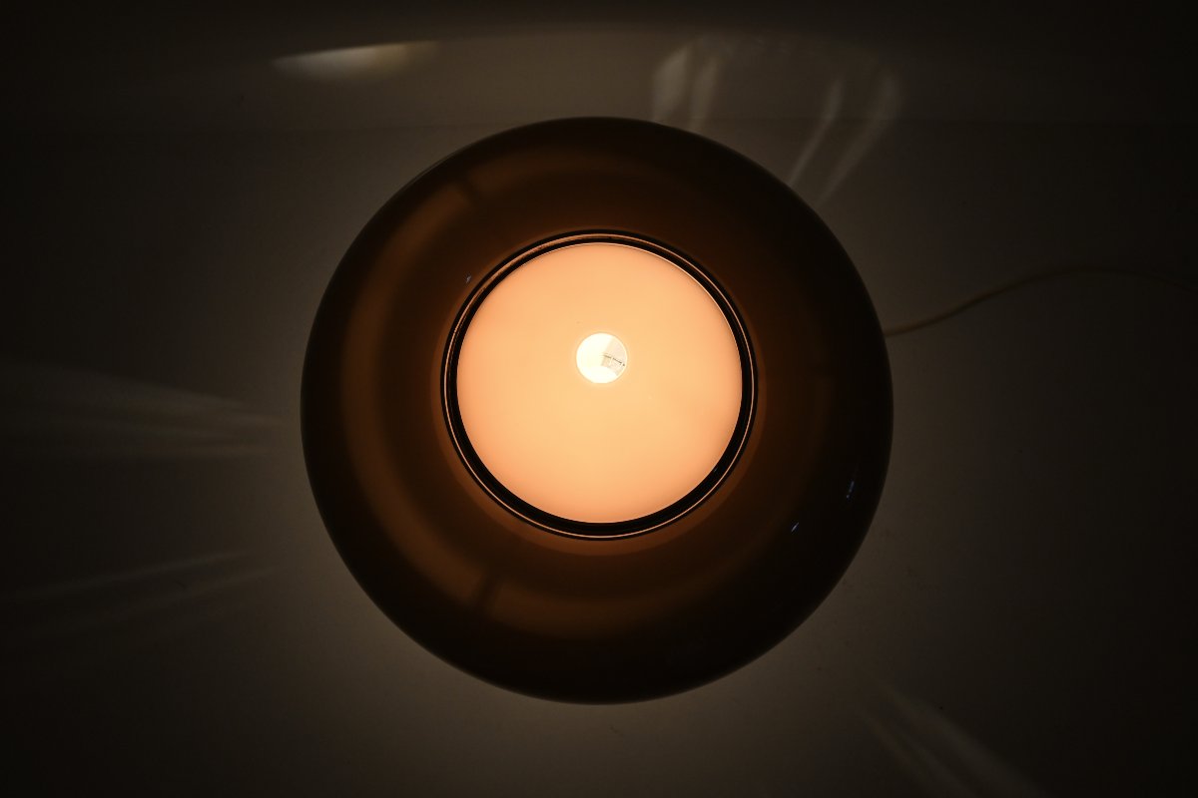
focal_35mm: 37
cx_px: 599
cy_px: 399
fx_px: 1223
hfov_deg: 52.2
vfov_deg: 36.2
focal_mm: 24.5
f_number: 3.8
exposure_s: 1/125
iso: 720
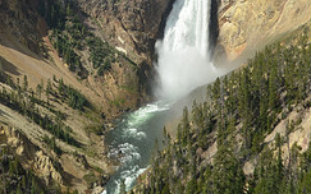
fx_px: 678
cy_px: -18
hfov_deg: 25.8
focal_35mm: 80
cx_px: 129
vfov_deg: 15.9
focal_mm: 22
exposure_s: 1/1000
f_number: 4.5
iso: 400
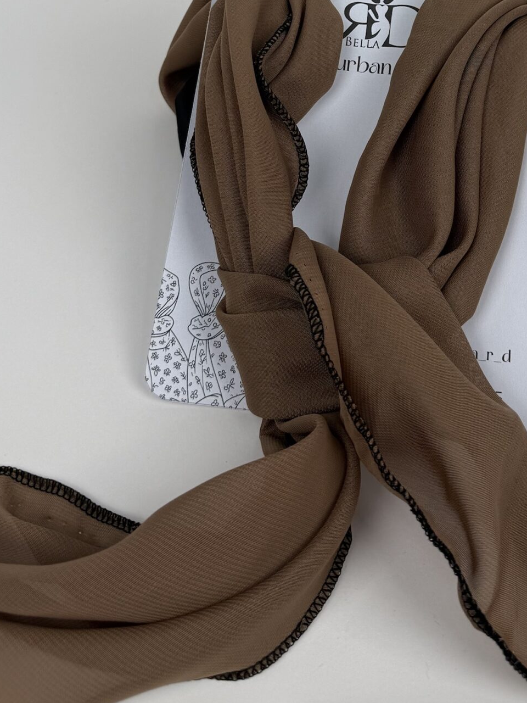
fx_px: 974
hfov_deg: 30.1
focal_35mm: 48
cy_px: 48
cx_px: 336
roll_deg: -9.0
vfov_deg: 36.7
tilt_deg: -38.4
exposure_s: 1/831
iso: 80
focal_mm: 6.76
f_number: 1.78
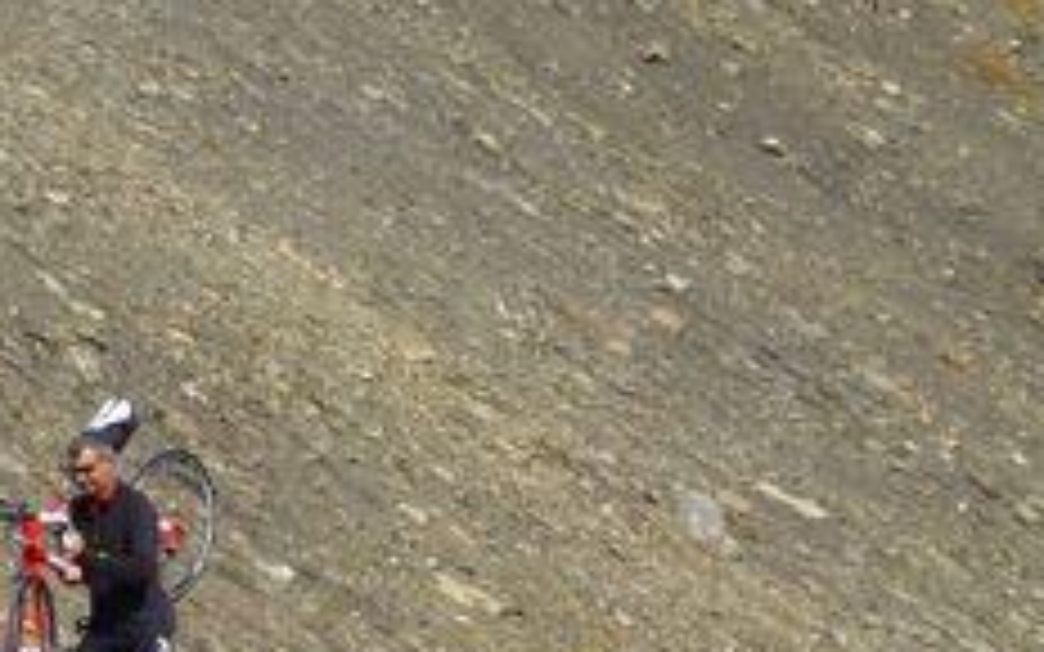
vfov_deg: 4.2
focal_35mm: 309
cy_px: 492
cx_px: -76
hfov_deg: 6.8
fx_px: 8792
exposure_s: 1/400
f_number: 5.7
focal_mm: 22.1
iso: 100
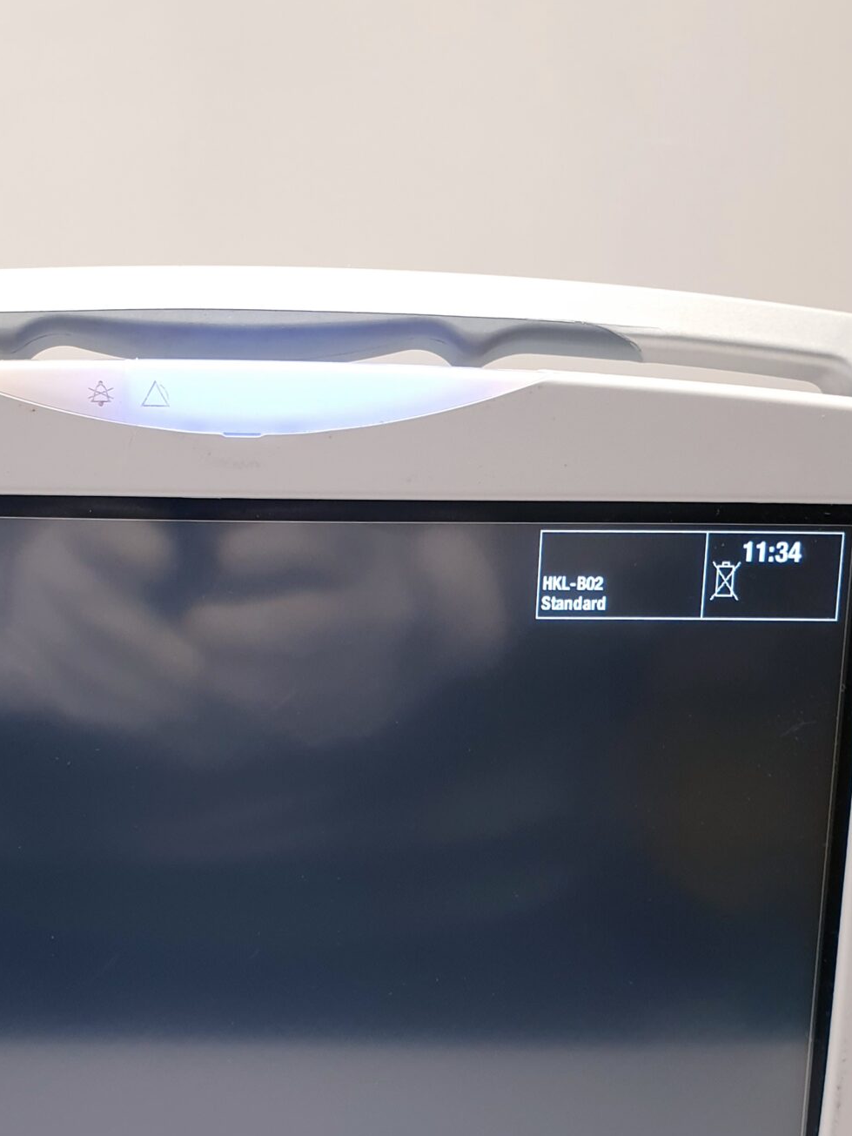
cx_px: 233
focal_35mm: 51
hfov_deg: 28.2
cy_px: 777
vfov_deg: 37.0
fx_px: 1673
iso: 80
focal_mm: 4.3
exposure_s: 1/50
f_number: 2.4
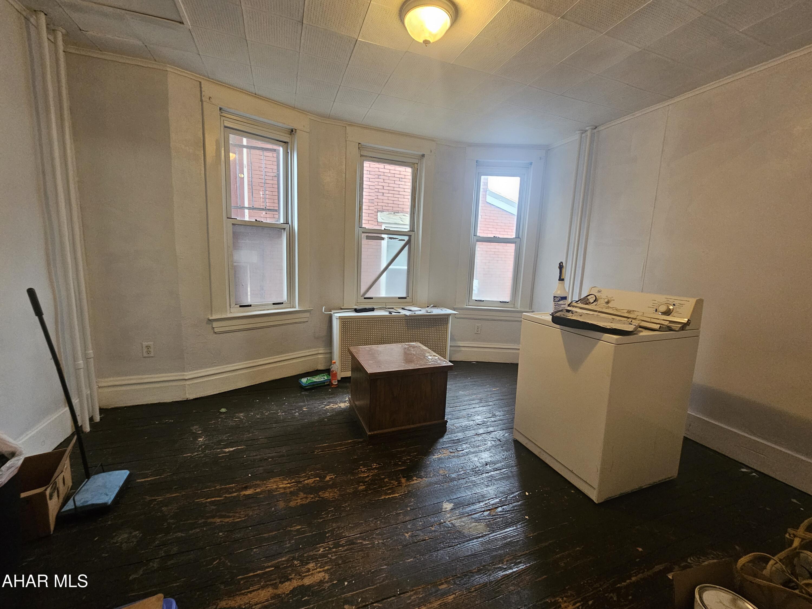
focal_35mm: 13
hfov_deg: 106.2
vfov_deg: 89.9
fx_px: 305
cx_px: 406
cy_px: 304
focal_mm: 2.2
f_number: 2.2
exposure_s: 1/30
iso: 400
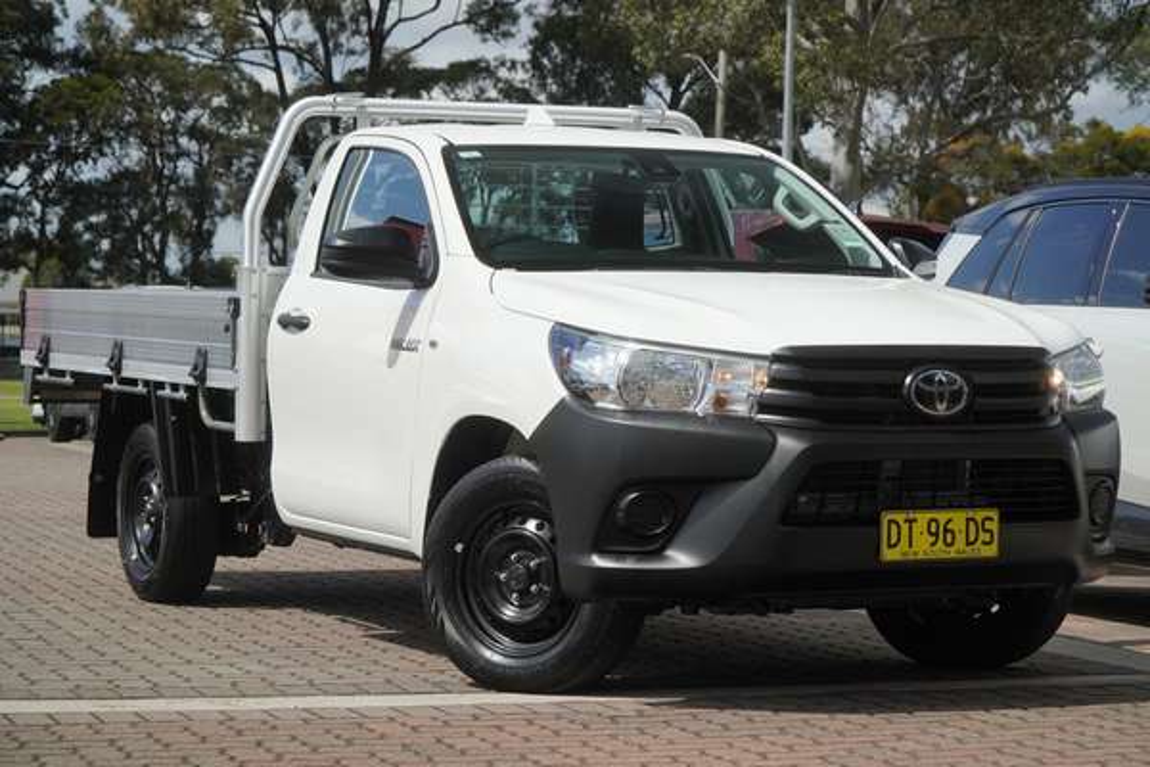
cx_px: 575
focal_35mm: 88
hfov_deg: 23.0
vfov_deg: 15.4
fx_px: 2827
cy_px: 384
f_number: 7.1
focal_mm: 59
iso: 800
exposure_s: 1/2000
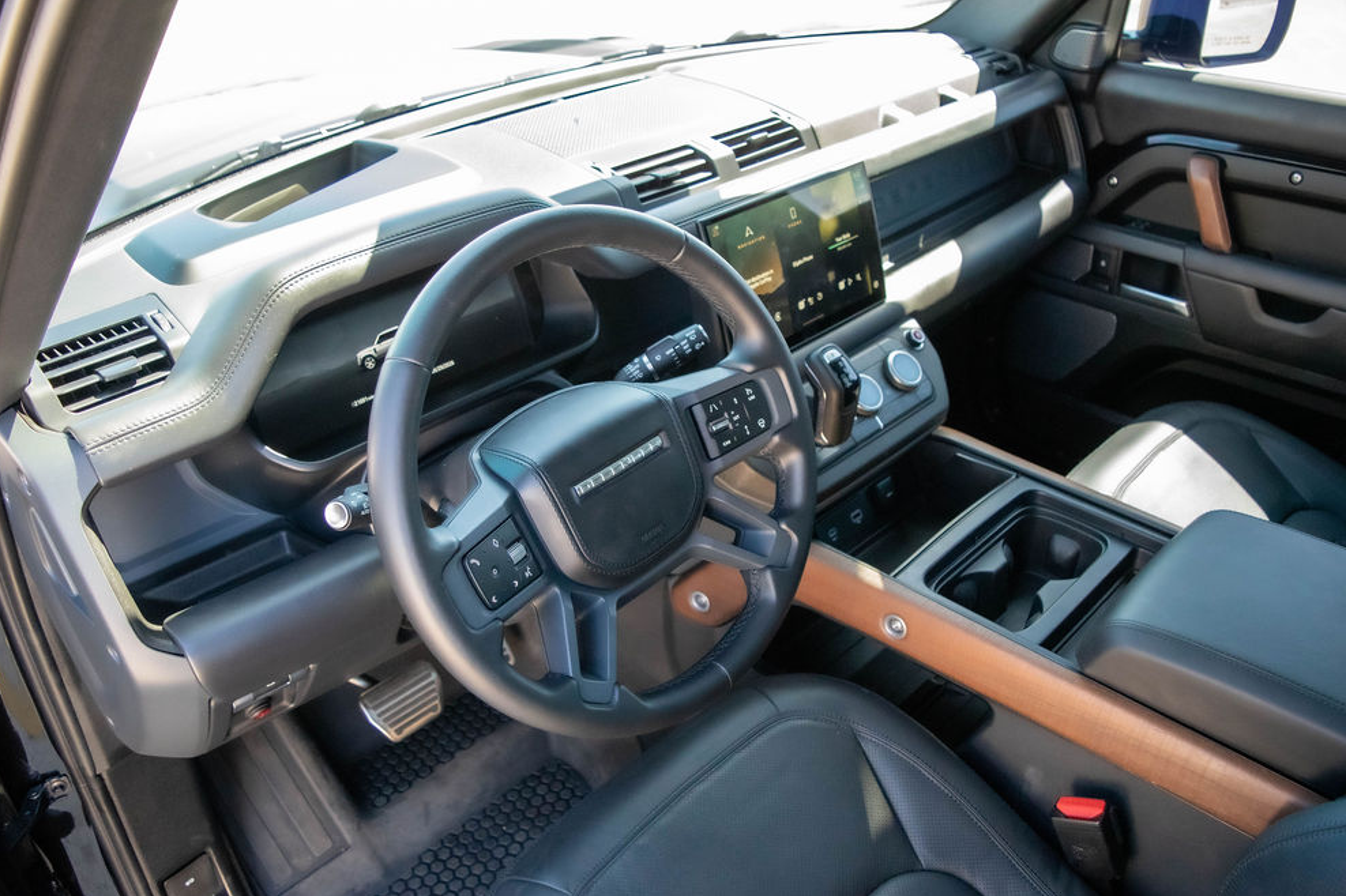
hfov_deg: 65.5
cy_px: 462
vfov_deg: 46.4
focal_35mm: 28
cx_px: 692
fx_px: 1046
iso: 2500
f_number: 3.5
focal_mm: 18
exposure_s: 1/500
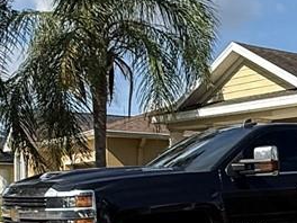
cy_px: 211
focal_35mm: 85
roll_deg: -1.0
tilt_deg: +0.7
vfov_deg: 17.1
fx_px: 729
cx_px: 520
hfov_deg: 18.5
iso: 50
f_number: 2.2
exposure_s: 1/2611
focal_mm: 2.22
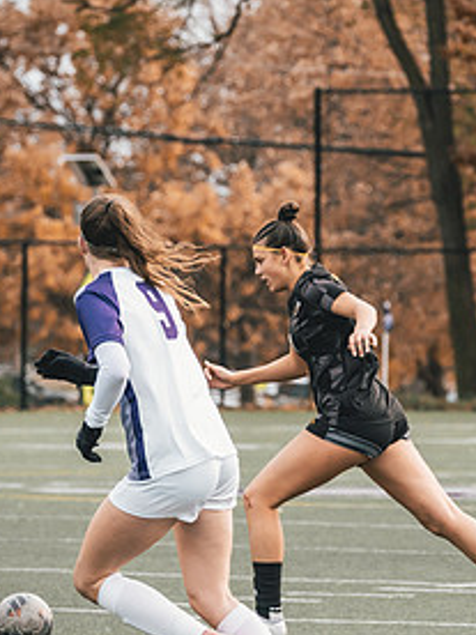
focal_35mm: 464
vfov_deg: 4.3
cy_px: 448
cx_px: 351
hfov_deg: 3.2
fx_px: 8507
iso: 800
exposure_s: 1/800
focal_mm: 195
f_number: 6.3
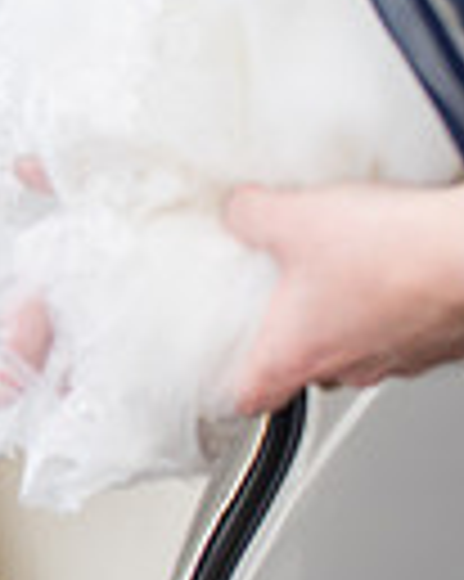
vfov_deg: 12.8
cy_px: -76
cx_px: -478
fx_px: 2544
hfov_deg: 9.7
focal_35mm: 148
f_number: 3.2
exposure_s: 1/800
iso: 100
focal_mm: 35
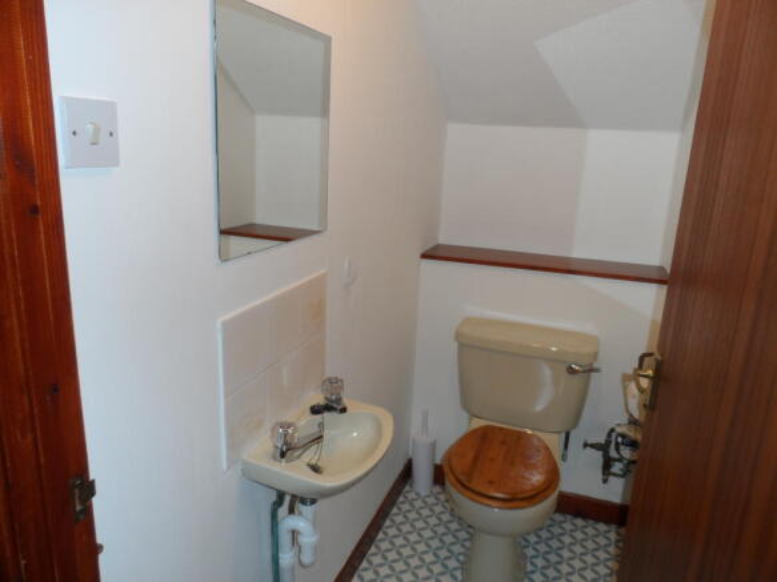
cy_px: 291
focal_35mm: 24
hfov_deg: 71.6
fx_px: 539
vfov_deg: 56.8
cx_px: 388
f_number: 3.2
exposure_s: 1/30
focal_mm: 4
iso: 100
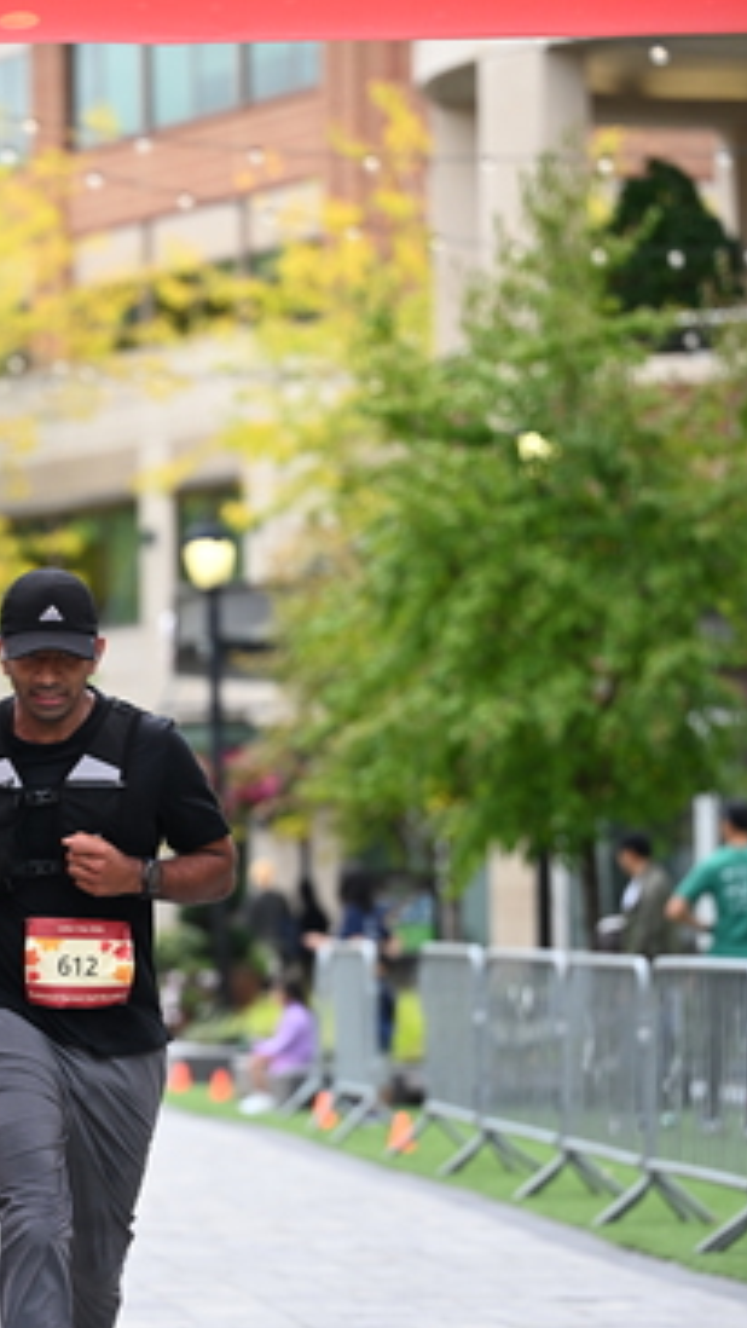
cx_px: 92
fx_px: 6089
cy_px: 733
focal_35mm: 173
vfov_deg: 12.4
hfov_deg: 7.0
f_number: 2.8
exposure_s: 1/2000
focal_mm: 110
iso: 640
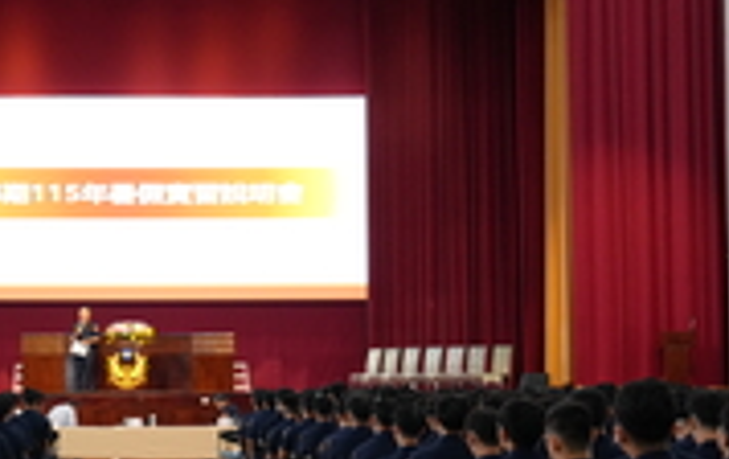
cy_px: 322
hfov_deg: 25.3
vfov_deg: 16.3
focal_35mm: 80
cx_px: 131
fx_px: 1592
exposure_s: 1/160
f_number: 5
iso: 3200
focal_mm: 35
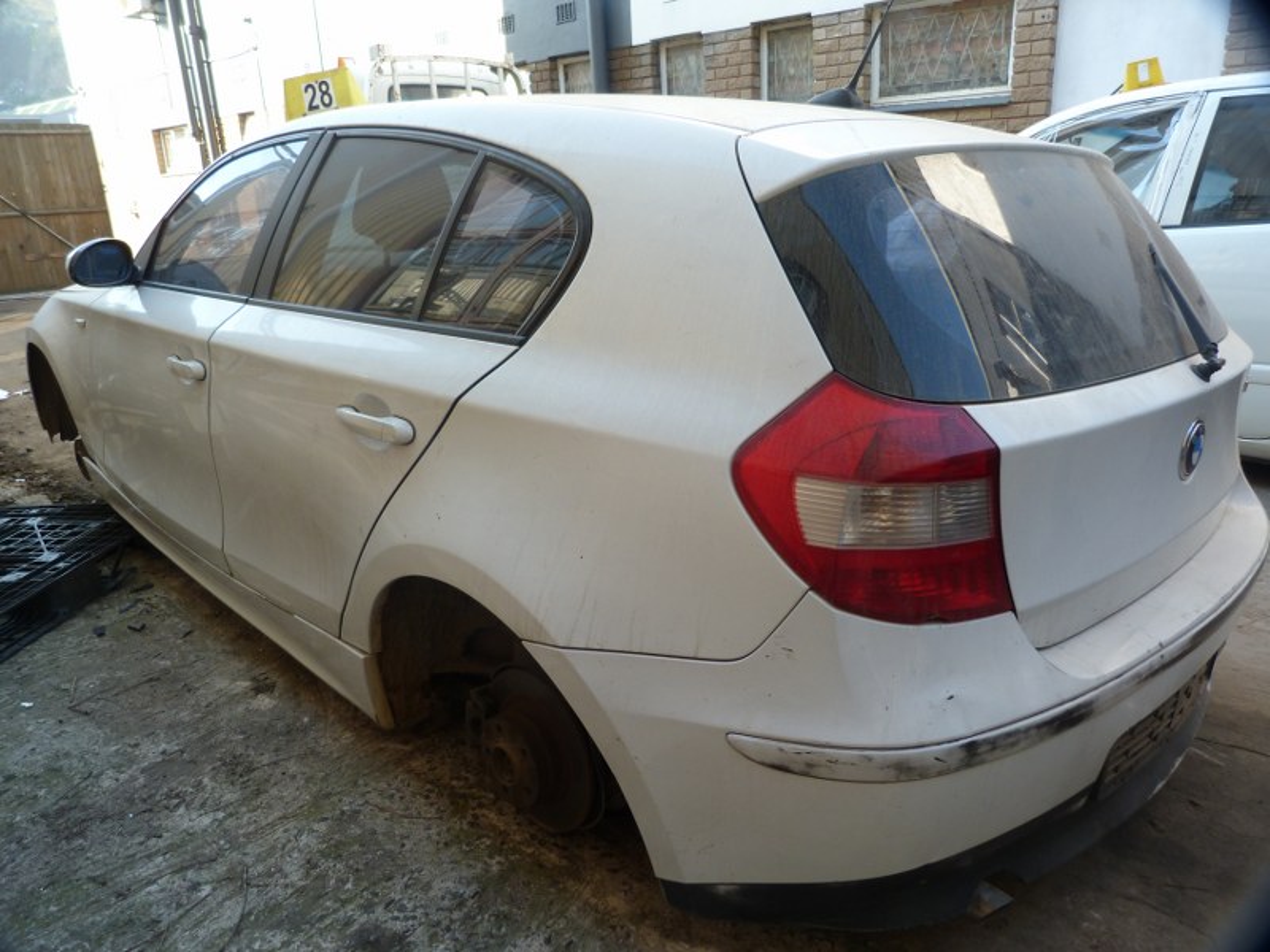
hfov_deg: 69.4
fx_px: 917
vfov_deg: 54.9
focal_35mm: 25
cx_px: 635
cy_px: 476
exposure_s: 1/60
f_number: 2.8
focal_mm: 4.5
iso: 80
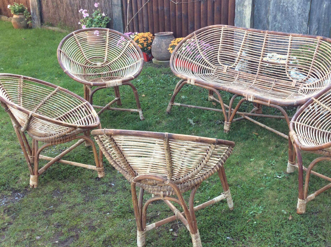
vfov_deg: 32.8
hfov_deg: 42.8
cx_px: 200
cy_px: 108
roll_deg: +0.9
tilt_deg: -24.7
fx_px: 420
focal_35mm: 44
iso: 32
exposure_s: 1/50
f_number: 2.4
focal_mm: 3.3
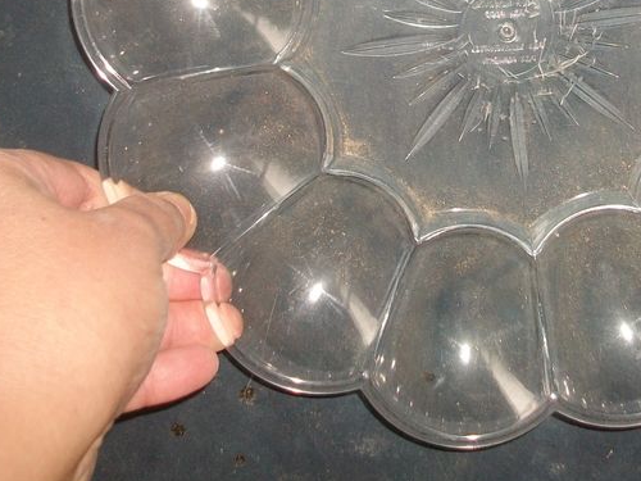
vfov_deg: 22.3
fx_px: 1185
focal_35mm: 64
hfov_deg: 30.0
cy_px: 31
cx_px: 441
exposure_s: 1/40
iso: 125
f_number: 2.9
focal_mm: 5.7
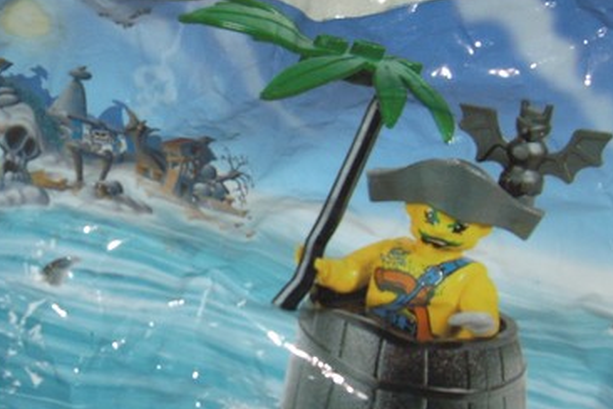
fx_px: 1209
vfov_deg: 19.1
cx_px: 219
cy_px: 277
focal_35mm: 71
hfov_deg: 28.3
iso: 100
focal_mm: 6.6
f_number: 3.5
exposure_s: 1/45
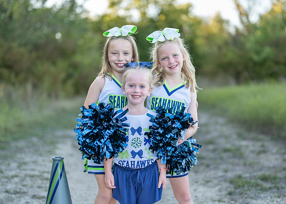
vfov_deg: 23.5
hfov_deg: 32.4
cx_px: 147
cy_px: 111
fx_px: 492
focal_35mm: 61
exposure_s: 1/800
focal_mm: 50
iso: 100
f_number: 1.2
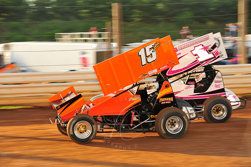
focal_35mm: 135
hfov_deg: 15.2
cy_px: 84
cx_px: 126
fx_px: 941
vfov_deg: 10.1
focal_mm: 135
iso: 500
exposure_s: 1/320
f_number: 9
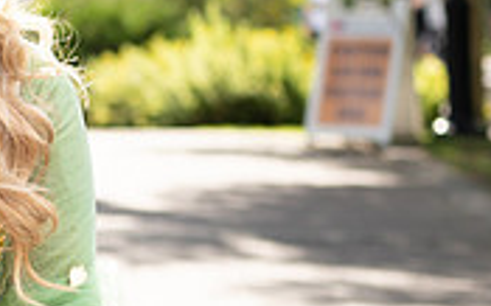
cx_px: -181
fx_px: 4211
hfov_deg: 6.6
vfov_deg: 4.2
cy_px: 186
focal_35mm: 315
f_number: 4
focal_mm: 81
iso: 100
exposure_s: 1/250
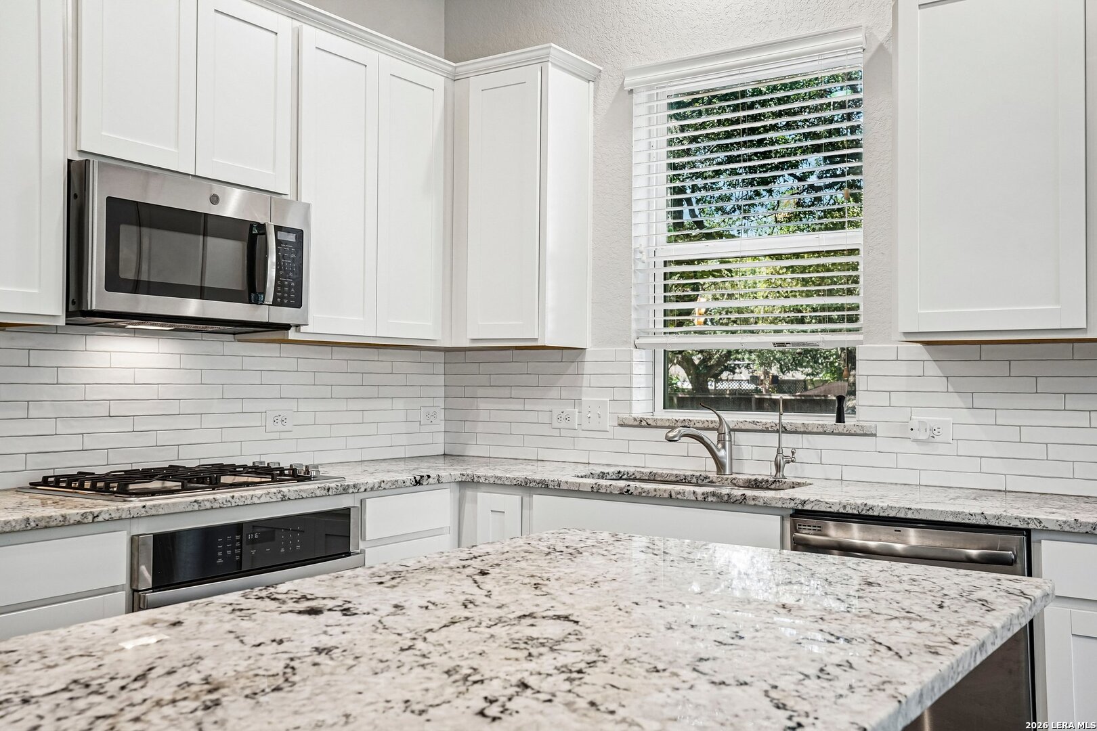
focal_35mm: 35
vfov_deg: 37.9
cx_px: 548
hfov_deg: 54.4
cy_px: 366
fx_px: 1066
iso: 400
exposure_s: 1/15
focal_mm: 35
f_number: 8
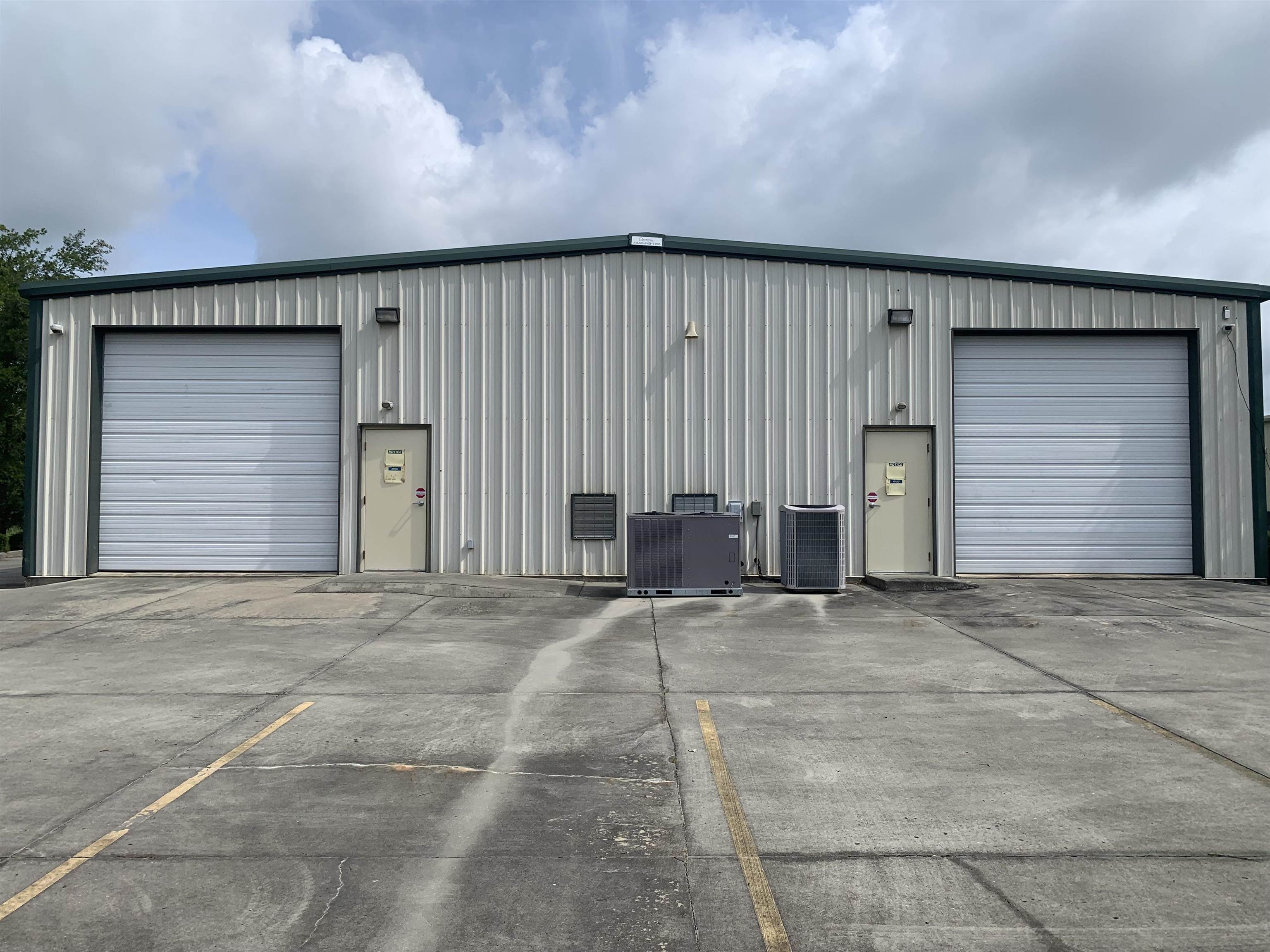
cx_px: 635
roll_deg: -0.2
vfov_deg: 53.1
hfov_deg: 67.3
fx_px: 954
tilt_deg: +2.7
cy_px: 476
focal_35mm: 26
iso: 25
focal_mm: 4.25
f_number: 1.8
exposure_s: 1/3289
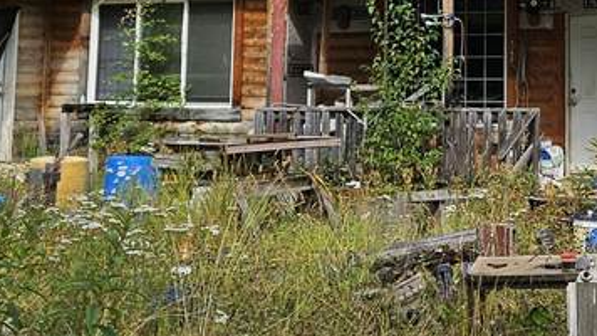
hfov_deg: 23.0
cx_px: 555
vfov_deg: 13.0
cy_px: -94
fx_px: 1424
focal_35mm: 90
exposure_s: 1/2321
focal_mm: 5.4
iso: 25
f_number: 1.8
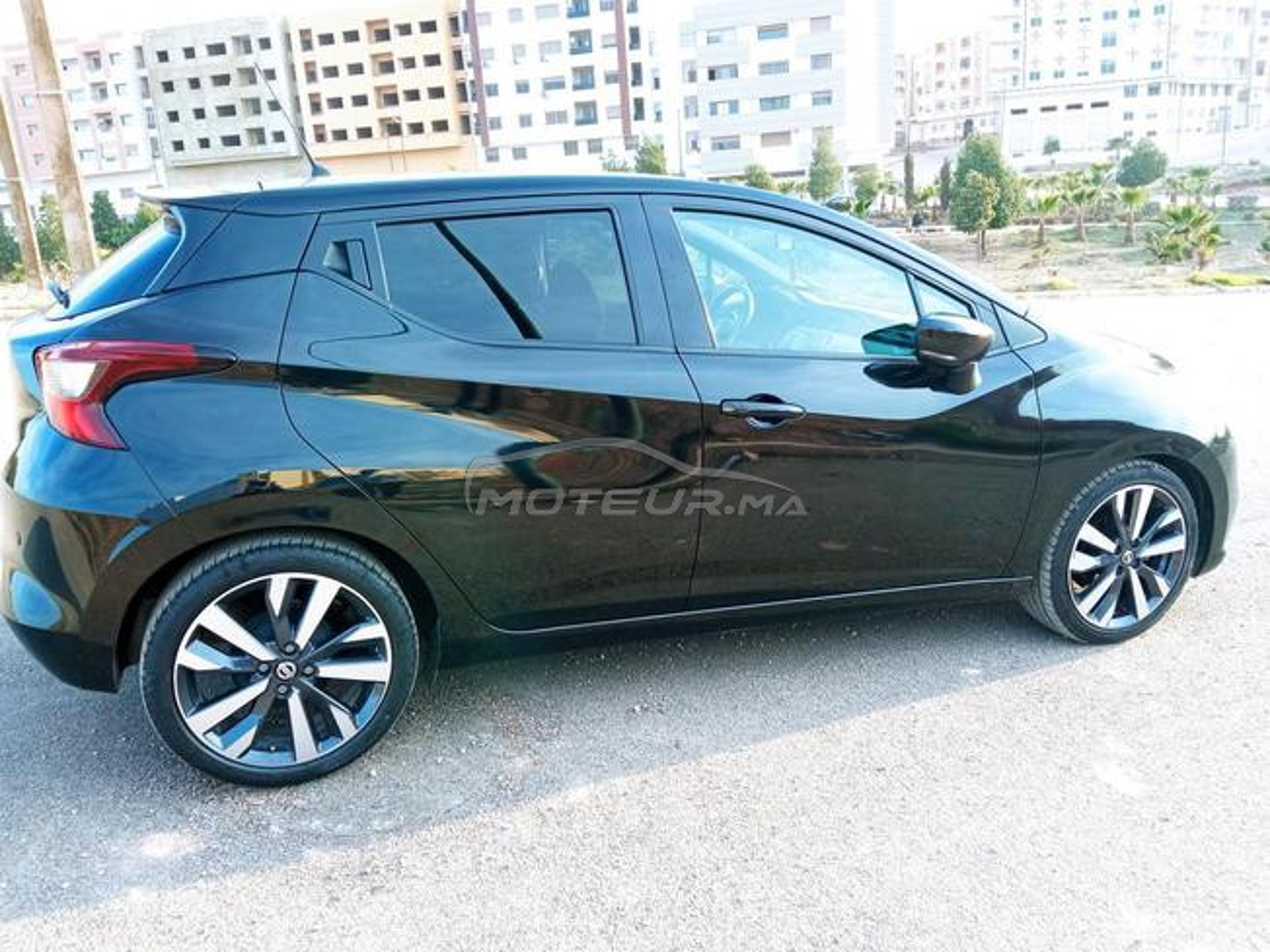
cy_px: 476
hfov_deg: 65.3
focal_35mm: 27
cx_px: 635
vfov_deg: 51.4
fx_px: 991
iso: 111
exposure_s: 1/106
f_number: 2.2
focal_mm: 3.79
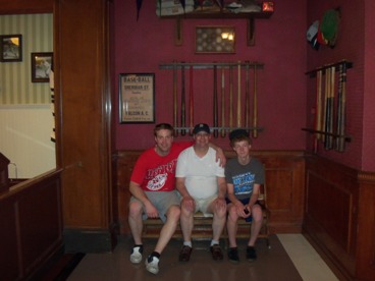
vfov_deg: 41.8
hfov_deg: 54.0
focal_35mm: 34
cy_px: 140
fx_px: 368
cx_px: 188
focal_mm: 5.7
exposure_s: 1/30
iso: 200
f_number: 2.9
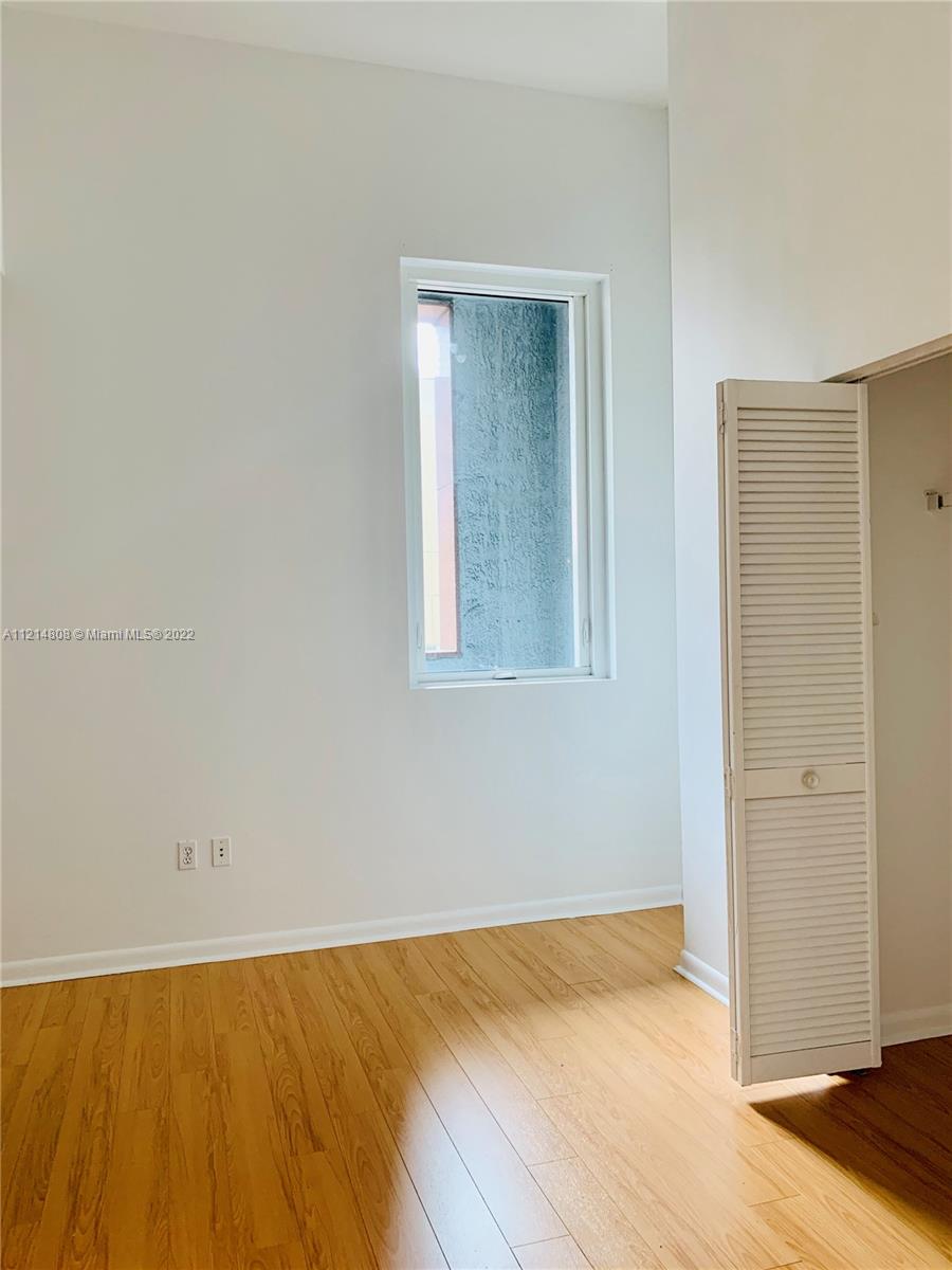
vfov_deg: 67.3
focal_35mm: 26
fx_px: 953
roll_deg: +1.0
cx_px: 476
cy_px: 635
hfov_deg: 53.1
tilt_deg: +1.1
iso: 125
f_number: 1.8
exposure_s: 1/60
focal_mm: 4.25
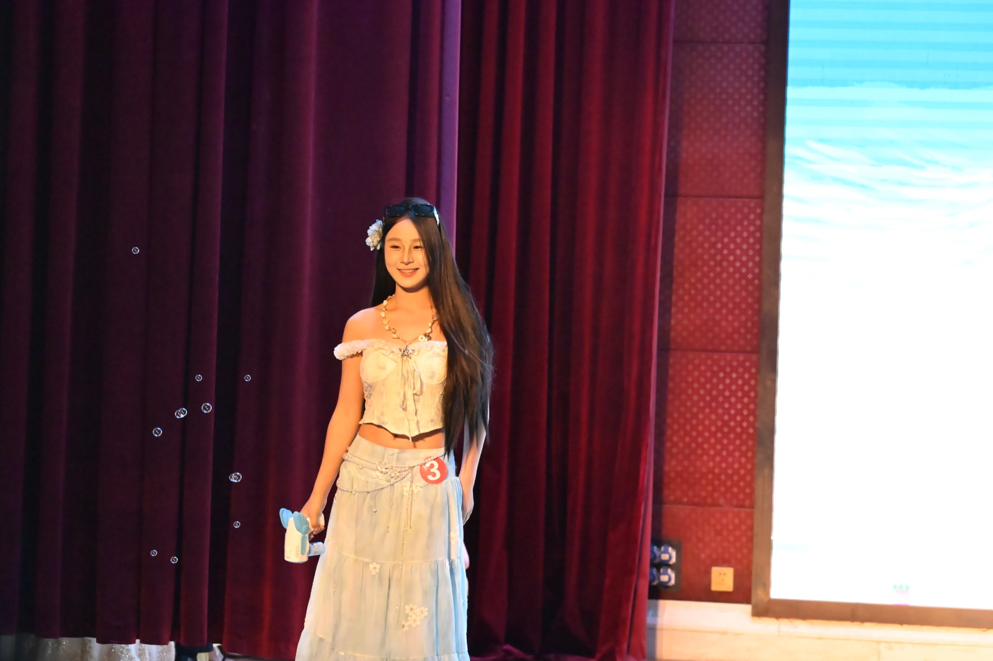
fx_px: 4826
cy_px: 330
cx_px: 496
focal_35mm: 175
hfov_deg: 11.7
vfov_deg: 7.8
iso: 12800
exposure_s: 1/250
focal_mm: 175
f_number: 8
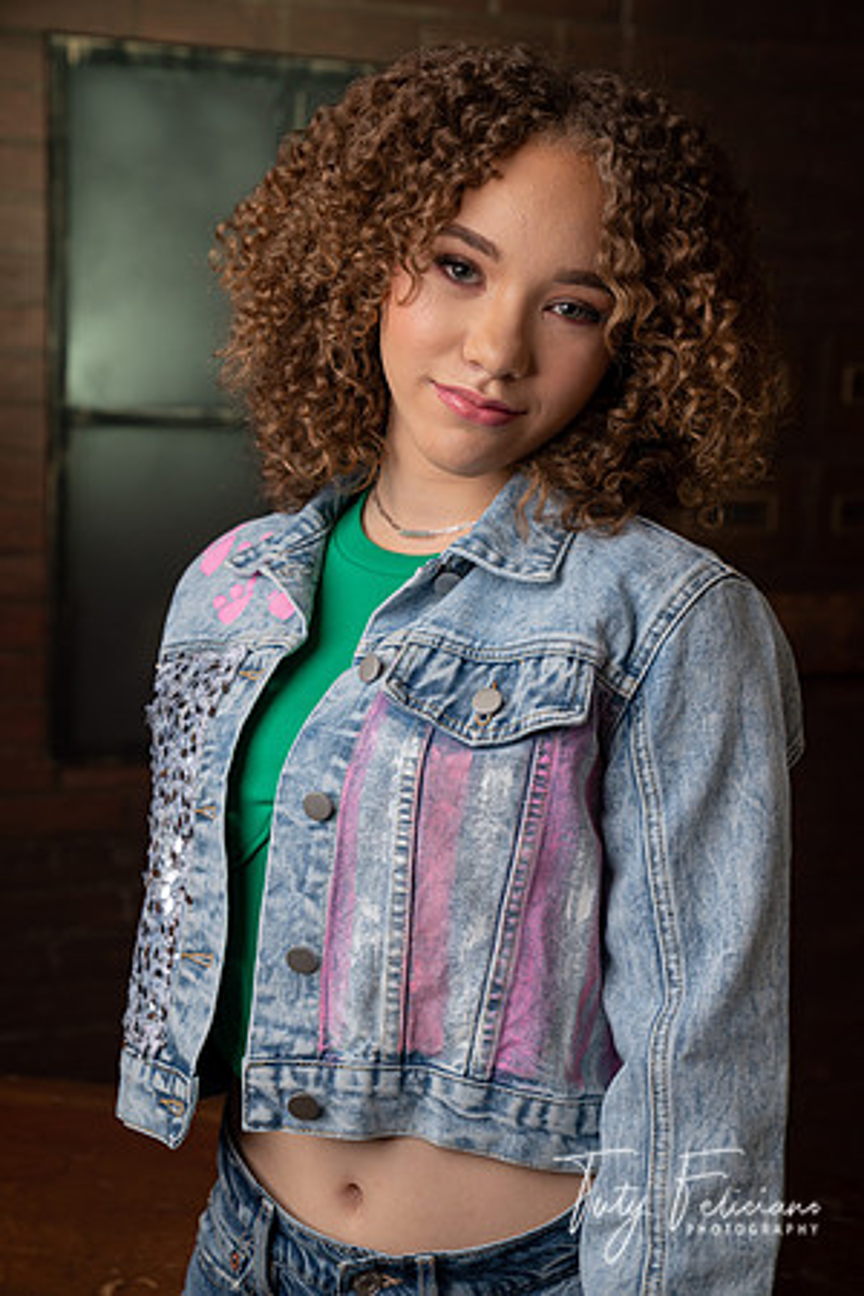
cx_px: 432
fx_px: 2340
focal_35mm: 65
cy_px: 648
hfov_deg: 20.9
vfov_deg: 31.0
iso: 100
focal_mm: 65
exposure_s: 1/125
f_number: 5.6
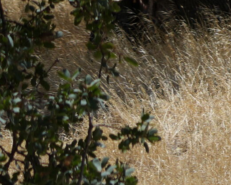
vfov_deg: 3.0
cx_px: 861
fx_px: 3493
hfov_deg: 3.6
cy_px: 68
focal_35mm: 511
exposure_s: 1/1250
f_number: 5
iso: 160
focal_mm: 66
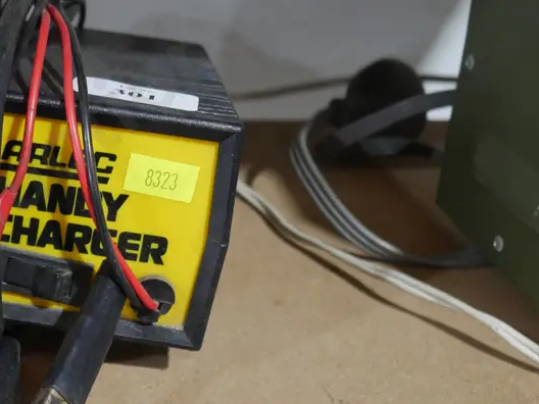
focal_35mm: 66
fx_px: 1028
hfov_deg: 28.0
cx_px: 31
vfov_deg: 22.2
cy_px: 179
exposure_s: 1/60
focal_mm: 17
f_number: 4
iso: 1600
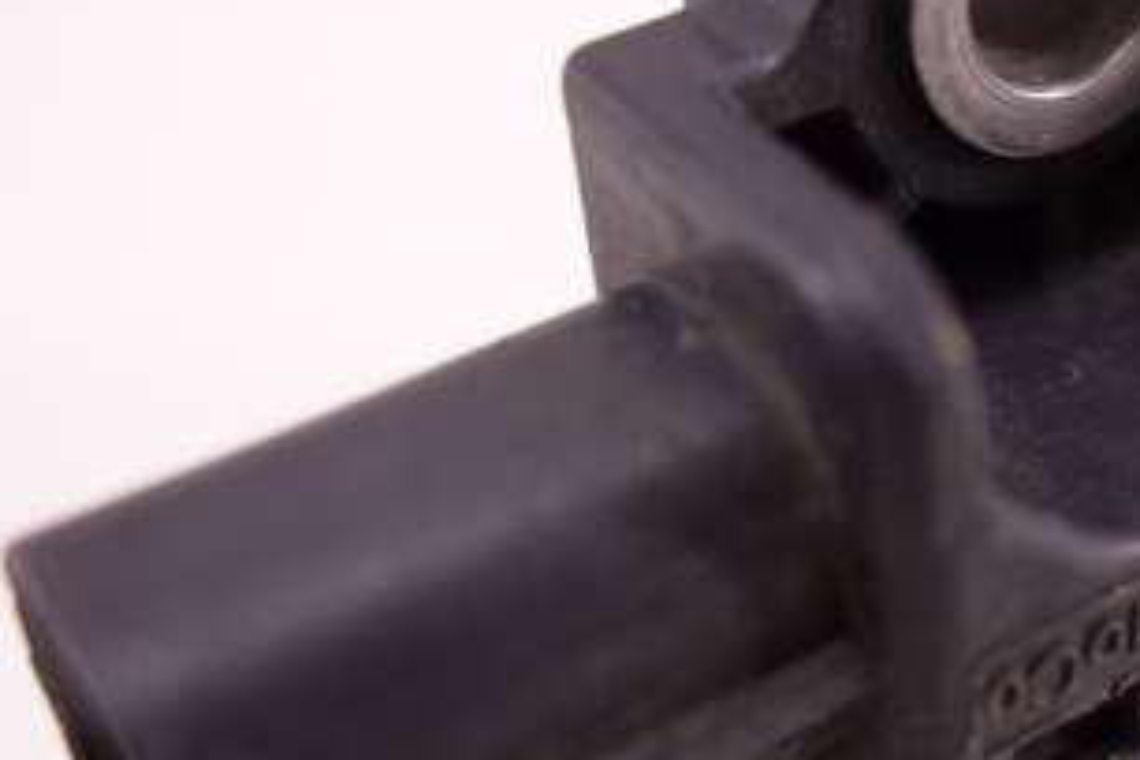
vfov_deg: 18.2
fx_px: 2375
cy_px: 378
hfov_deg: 26.5
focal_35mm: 75
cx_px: 902
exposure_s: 1/100
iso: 125
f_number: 2.2
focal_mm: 10.4
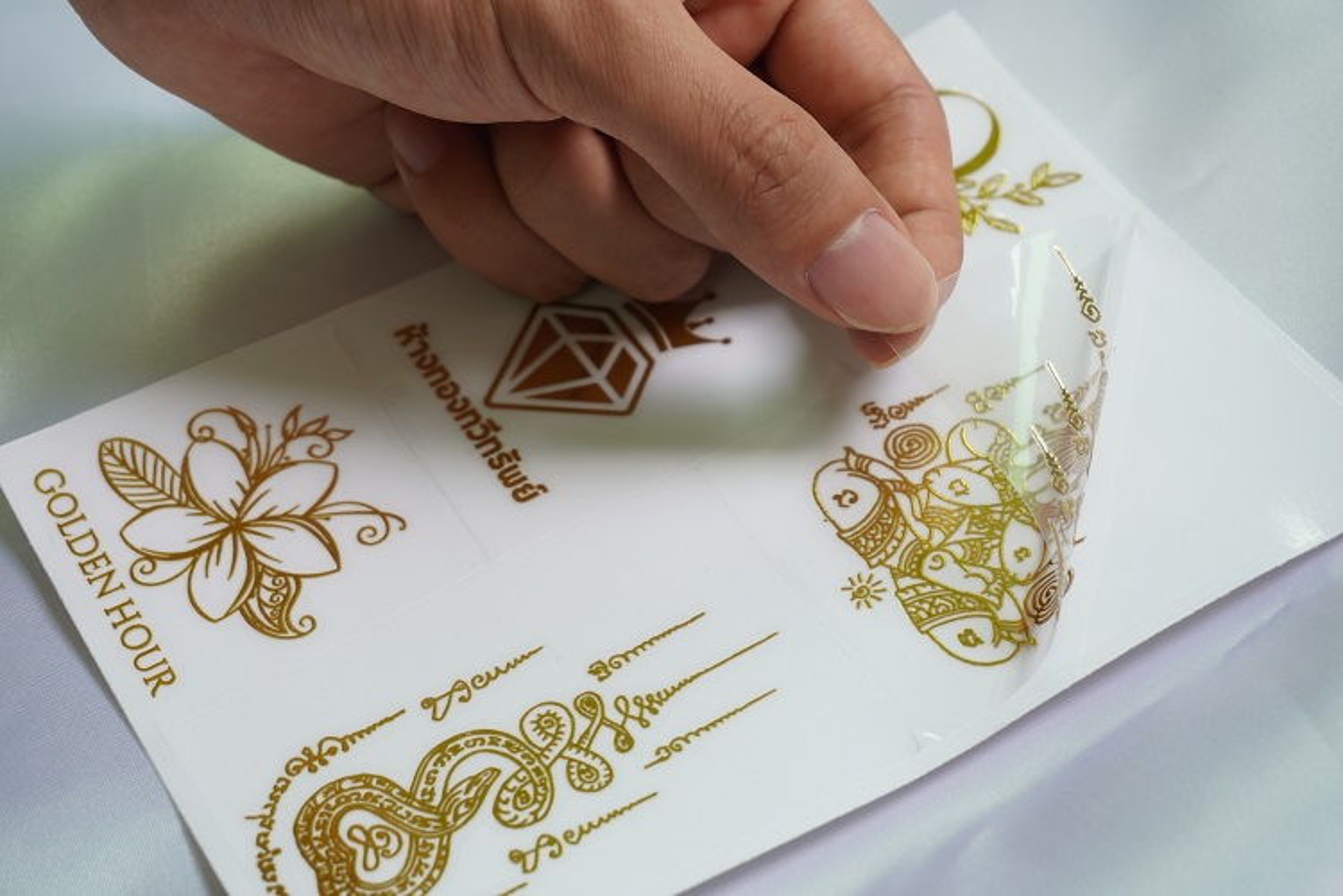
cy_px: 448
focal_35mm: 75
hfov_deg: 27.0
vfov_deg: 18.2
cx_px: 672
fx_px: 2798
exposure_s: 1/80
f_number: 6.3
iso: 500
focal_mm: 50
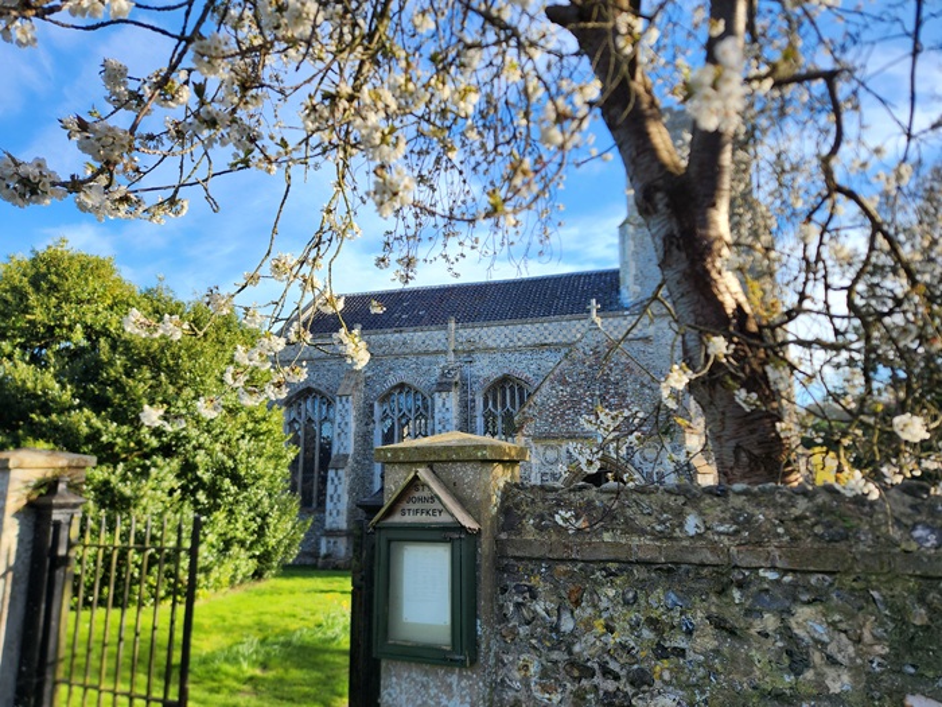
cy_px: 354
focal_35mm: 23
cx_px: 471
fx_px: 626
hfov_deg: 73.9
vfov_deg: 58.9
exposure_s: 1/511
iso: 20
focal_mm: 5.4
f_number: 1.8
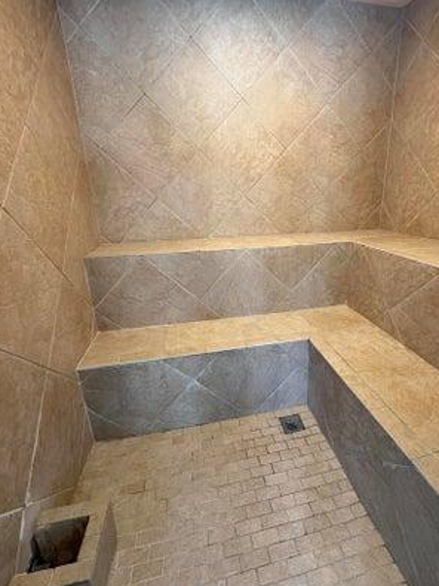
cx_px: 258
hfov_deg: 74.1
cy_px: 282
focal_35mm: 17
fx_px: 288
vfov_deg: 91.0
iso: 250
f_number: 2.2
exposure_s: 1/60
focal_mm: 2.22
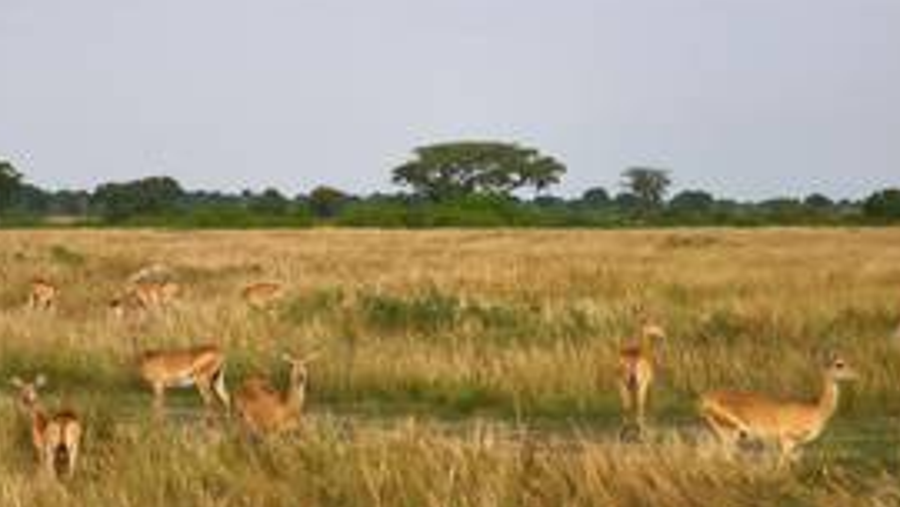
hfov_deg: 22.0
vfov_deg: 12.5
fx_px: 2315
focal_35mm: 97
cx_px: 407
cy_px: 137
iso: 50
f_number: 1.9
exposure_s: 1/277
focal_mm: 7.1
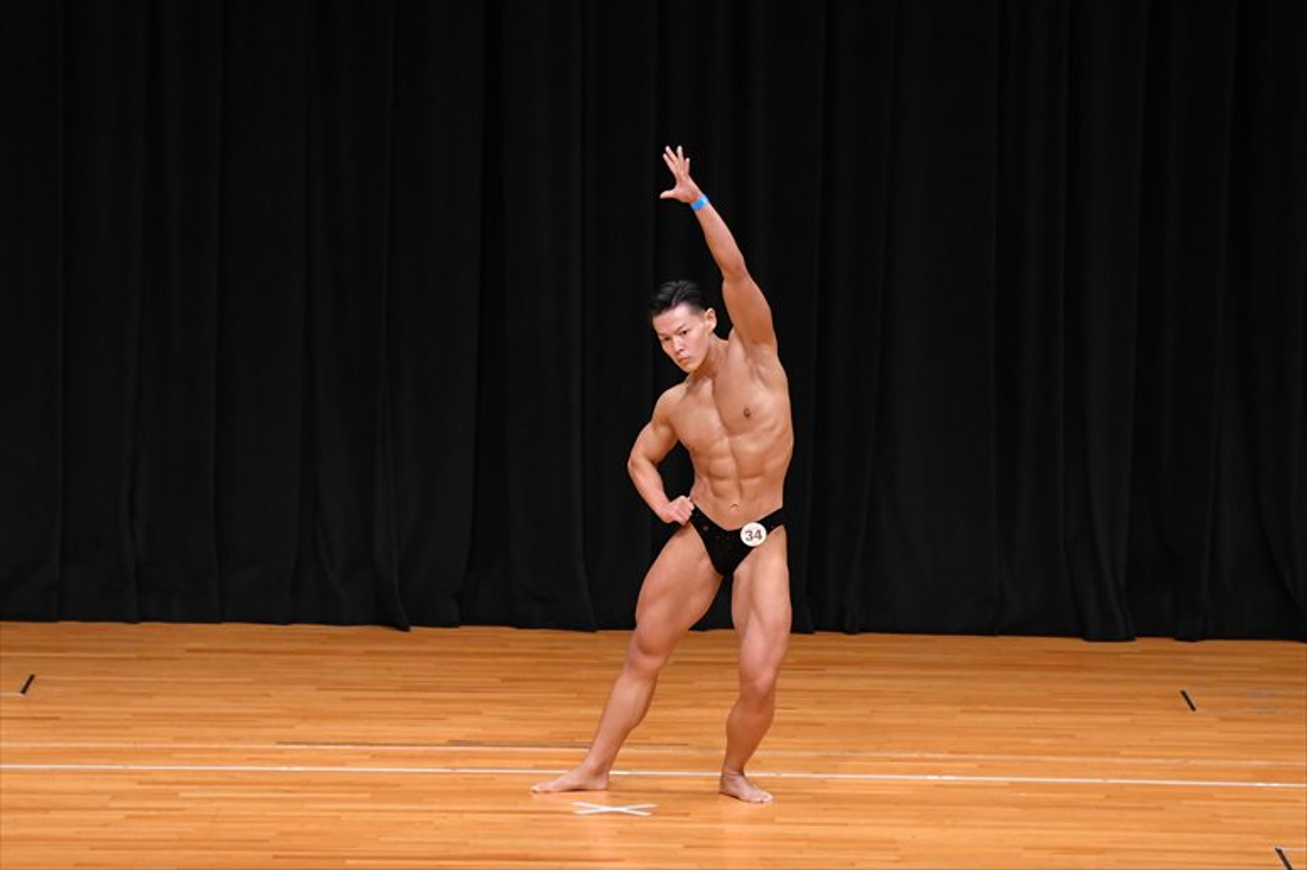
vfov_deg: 6.8
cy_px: 435
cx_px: 654
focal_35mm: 202
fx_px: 7330
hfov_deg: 10.2
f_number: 5.6
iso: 3200
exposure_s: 1/400
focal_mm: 135
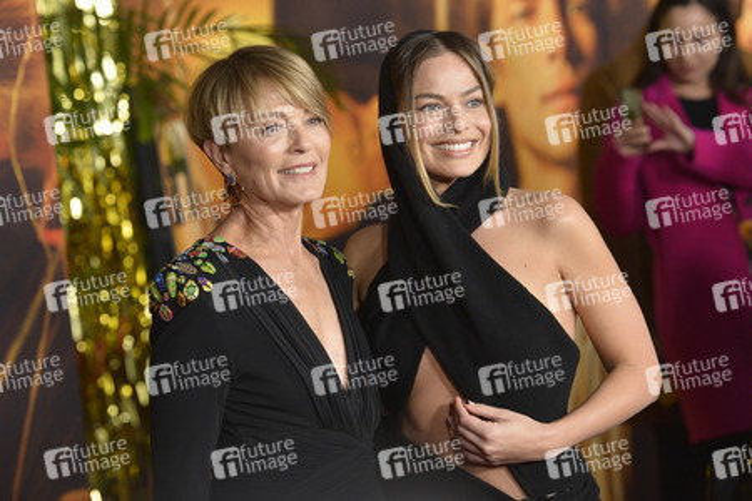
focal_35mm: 155
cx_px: 376
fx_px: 3238
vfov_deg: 8.9
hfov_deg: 13.2
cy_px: 250
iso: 2000
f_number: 4.5
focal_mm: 155
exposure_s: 1/320
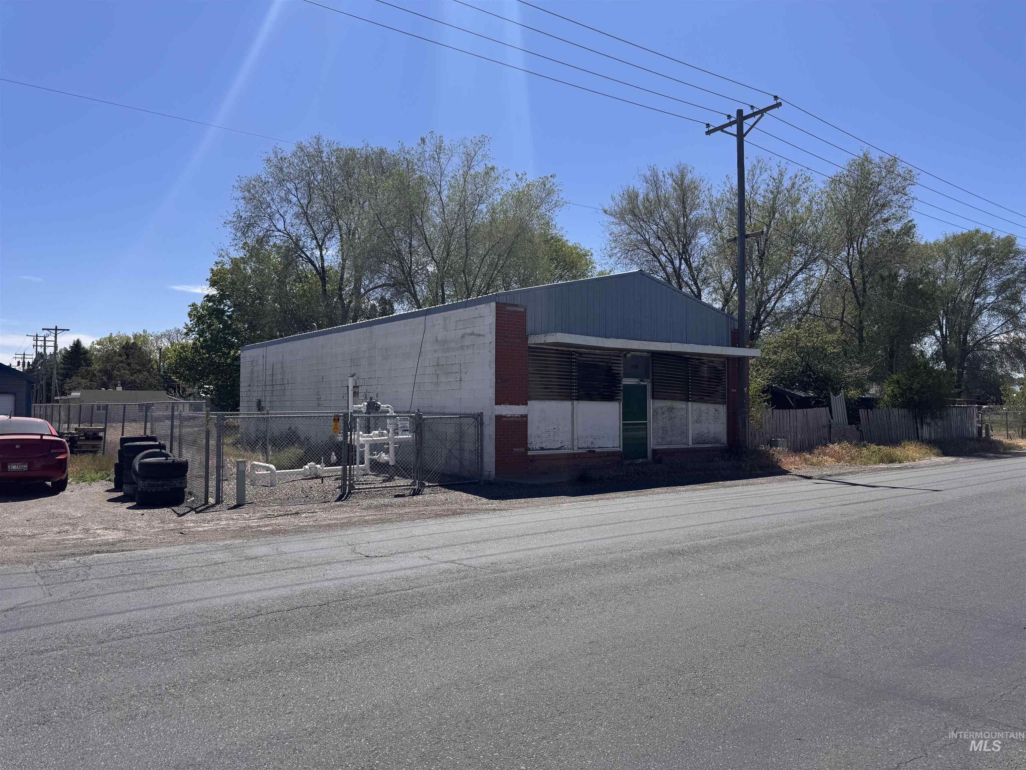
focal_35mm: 24
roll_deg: +0.3
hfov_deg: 71.6
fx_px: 711
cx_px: 513
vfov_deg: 56.8
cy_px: 385
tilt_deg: +1.5
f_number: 1.78
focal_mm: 6.76
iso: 80
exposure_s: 1/5814
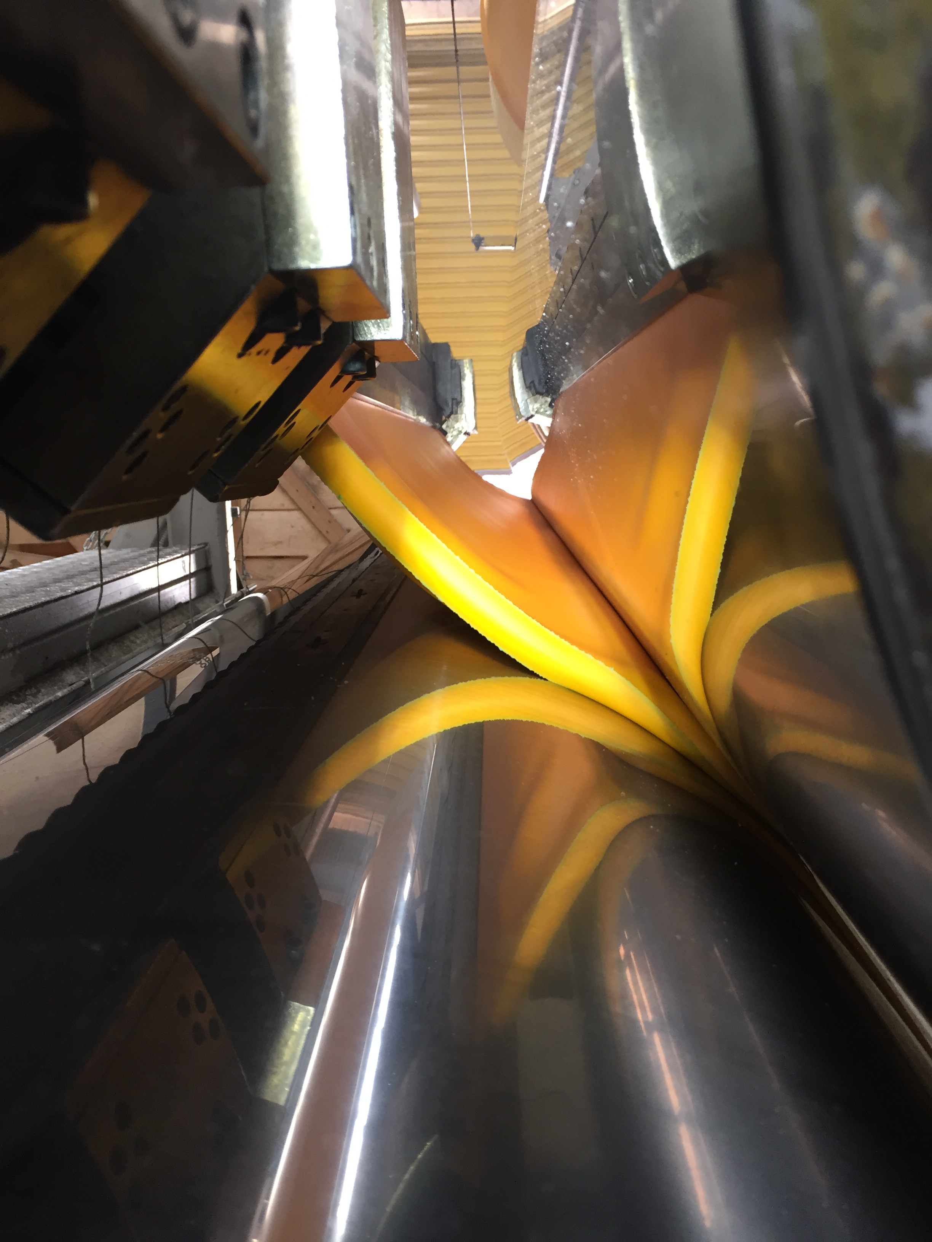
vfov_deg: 61.7
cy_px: 621
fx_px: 1041
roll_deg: -0.2
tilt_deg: -9.1
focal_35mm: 29
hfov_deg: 48.2
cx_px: 466
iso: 50
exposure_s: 1/33
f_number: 2.2
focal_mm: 4.15
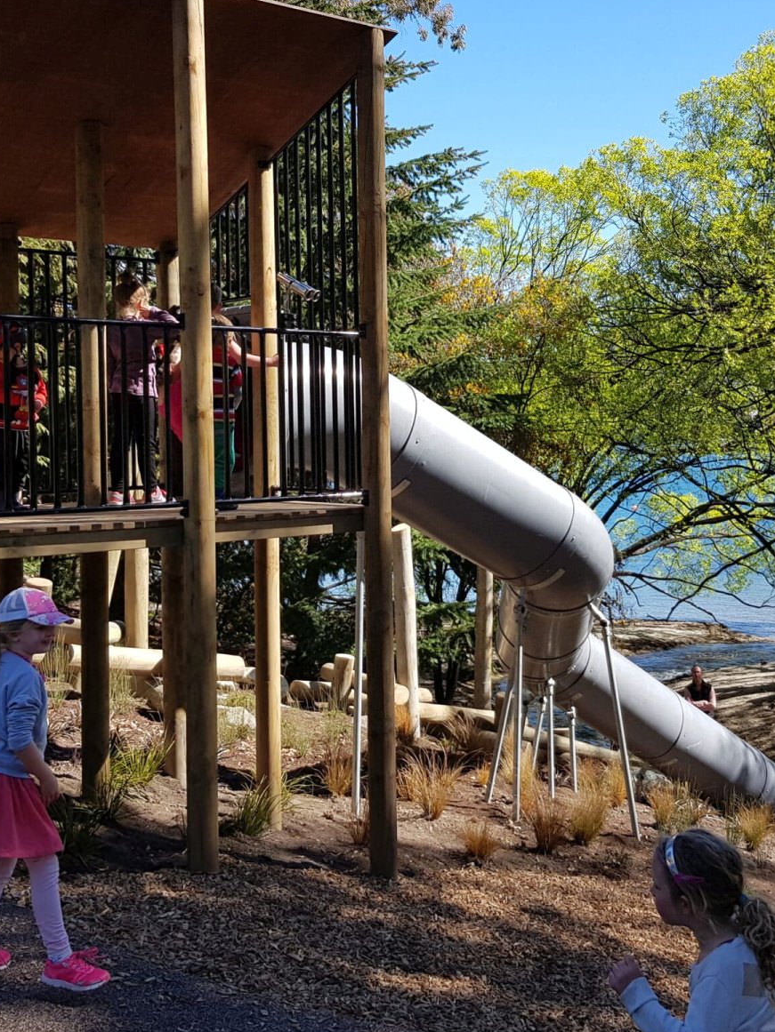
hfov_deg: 33.5
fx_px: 1283
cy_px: 457
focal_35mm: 43
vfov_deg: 43.8
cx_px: 472
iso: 40
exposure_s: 1/984
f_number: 1.7
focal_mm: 4.2
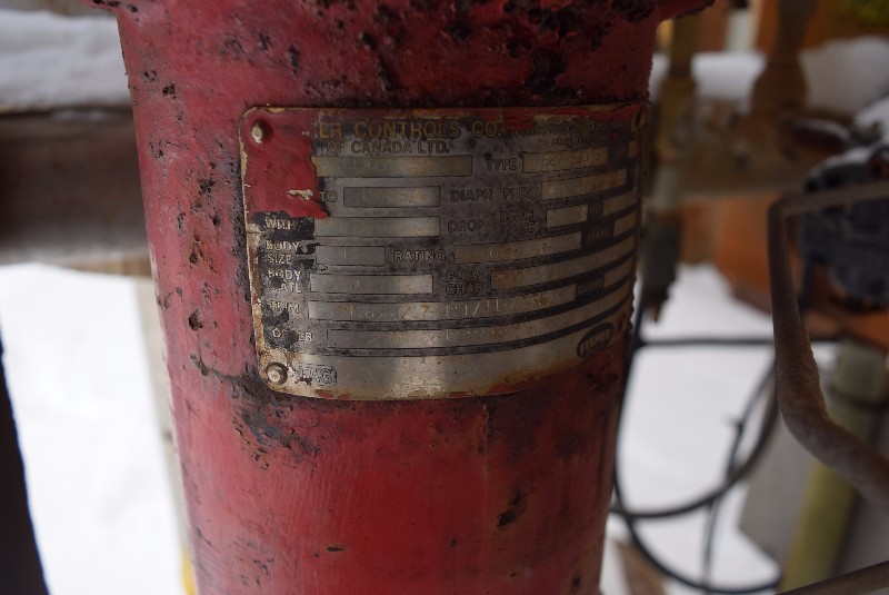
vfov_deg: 41.8
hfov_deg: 59.4
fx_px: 779
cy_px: 298
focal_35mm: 32
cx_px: 444
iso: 400
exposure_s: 1/125
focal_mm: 21
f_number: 5.6
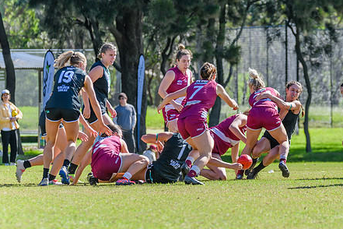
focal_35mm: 391
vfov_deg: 3.5
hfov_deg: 5.3
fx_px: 3725
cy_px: 103
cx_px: 252
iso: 800
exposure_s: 1/1250
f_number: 7.1
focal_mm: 250
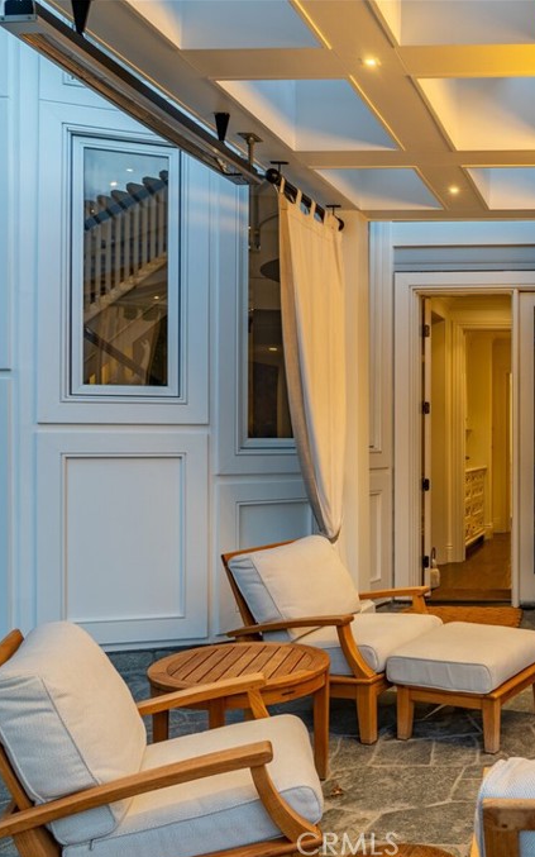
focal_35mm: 37
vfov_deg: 52.8
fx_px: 863
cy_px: 430
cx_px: 584
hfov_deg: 30.8
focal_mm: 24
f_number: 9
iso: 320
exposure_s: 1/30
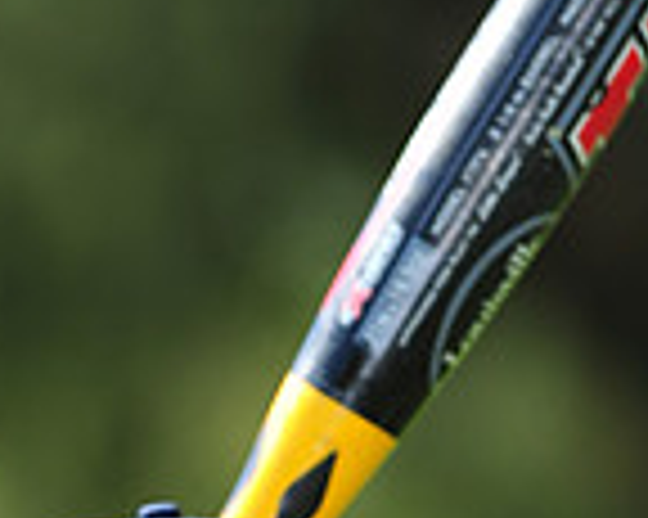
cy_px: 874
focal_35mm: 756
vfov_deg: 2.0
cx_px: 153
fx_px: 14489
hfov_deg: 2.6
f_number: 4.5
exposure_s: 1/800
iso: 200
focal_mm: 200
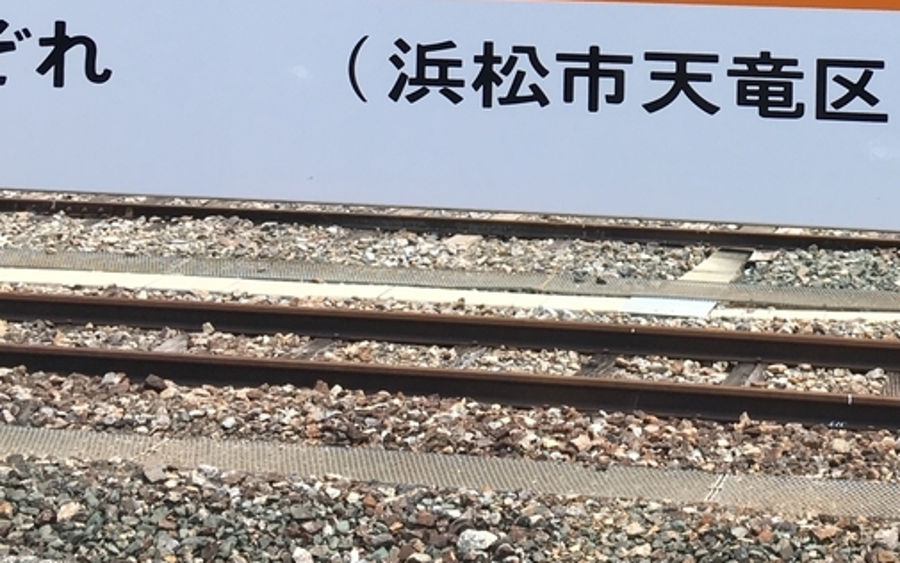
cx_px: 765
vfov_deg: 17.1
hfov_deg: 27.4
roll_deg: -0.9
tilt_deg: +0.6
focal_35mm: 73
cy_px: -102
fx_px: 1791
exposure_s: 1/324
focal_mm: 4.15
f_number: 2.2
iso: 25
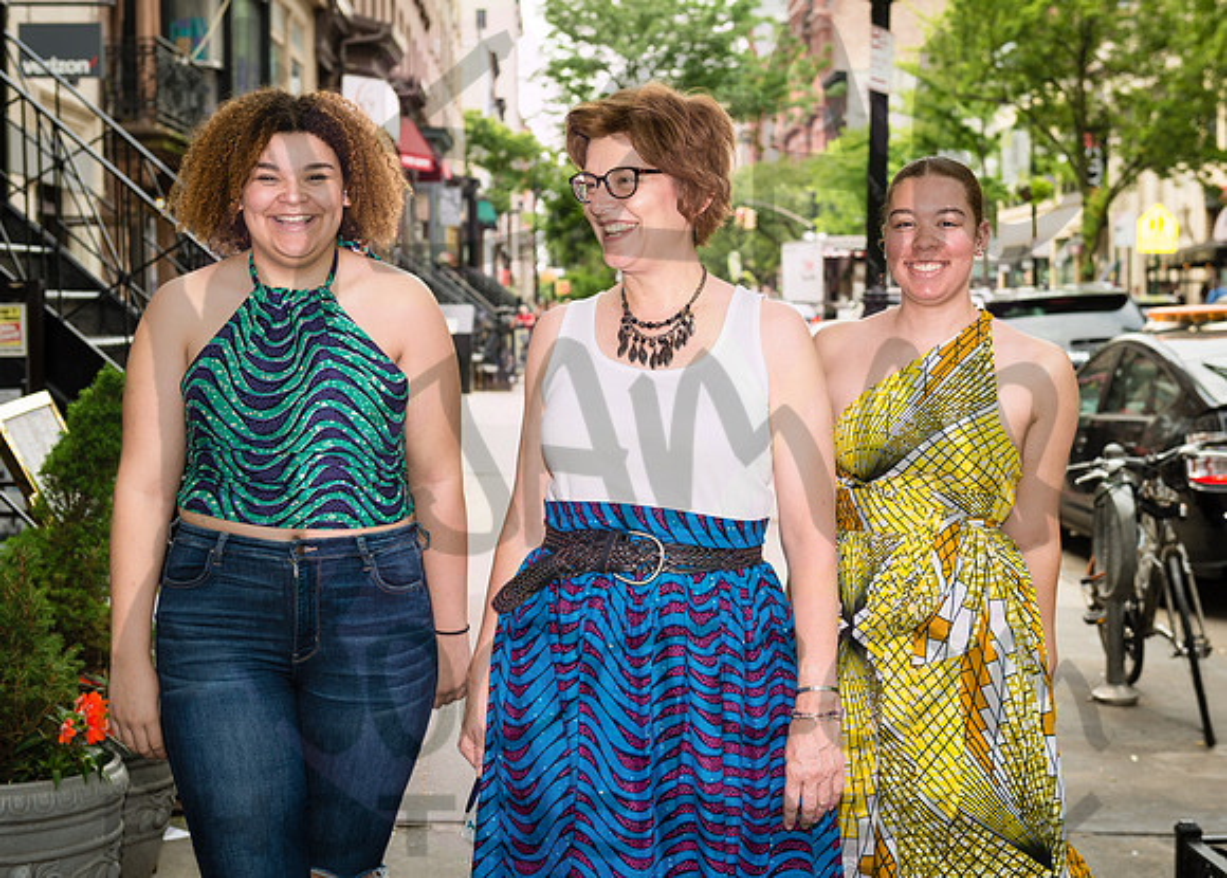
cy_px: 401
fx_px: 1984
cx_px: 679
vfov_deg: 24.9
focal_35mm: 57
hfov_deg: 34.3
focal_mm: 50
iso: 250
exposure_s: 1/320
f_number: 5
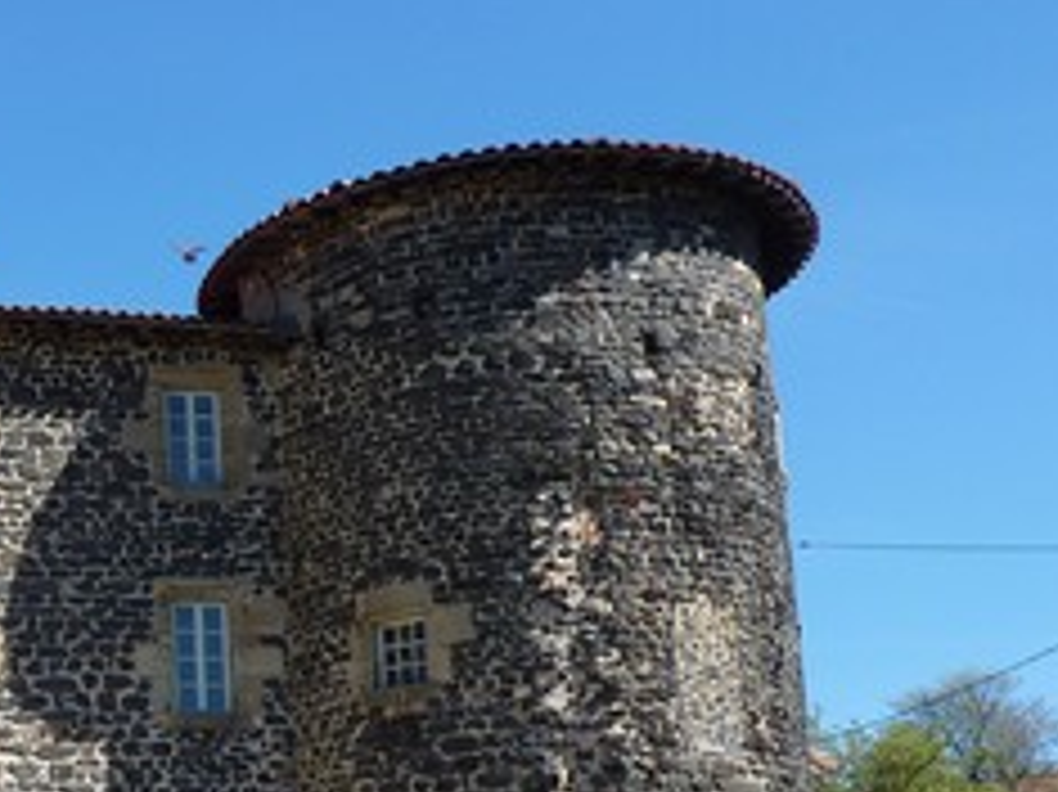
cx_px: -207
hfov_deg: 25.6
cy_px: 756
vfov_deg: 21.0
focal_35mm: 68
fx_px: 2077
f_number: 4
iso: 80
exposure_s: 1/400
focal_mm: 4.1
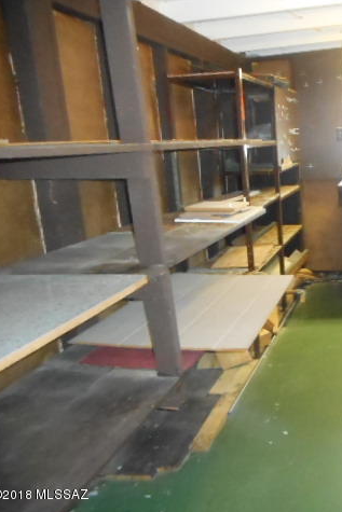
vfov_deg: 54.4
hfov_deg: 34.8
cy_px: 258
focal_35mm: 35
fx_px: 498
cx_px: 331
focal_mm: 4.5
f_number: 3.7
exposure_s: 1/25
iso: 1250
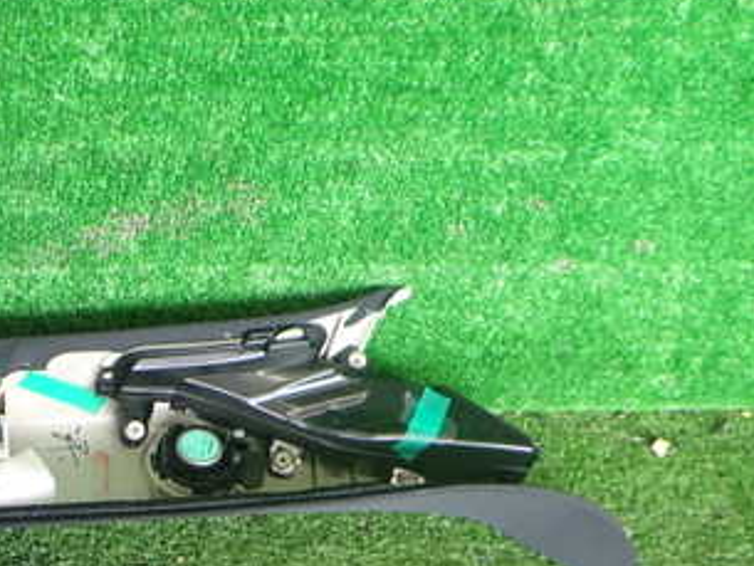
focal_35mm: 59
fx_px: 1286
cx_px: 20
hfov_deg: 30.6
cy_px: 400
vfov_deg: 24.6
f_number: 2.3
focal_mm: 5.4
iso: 200
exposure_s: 1/100
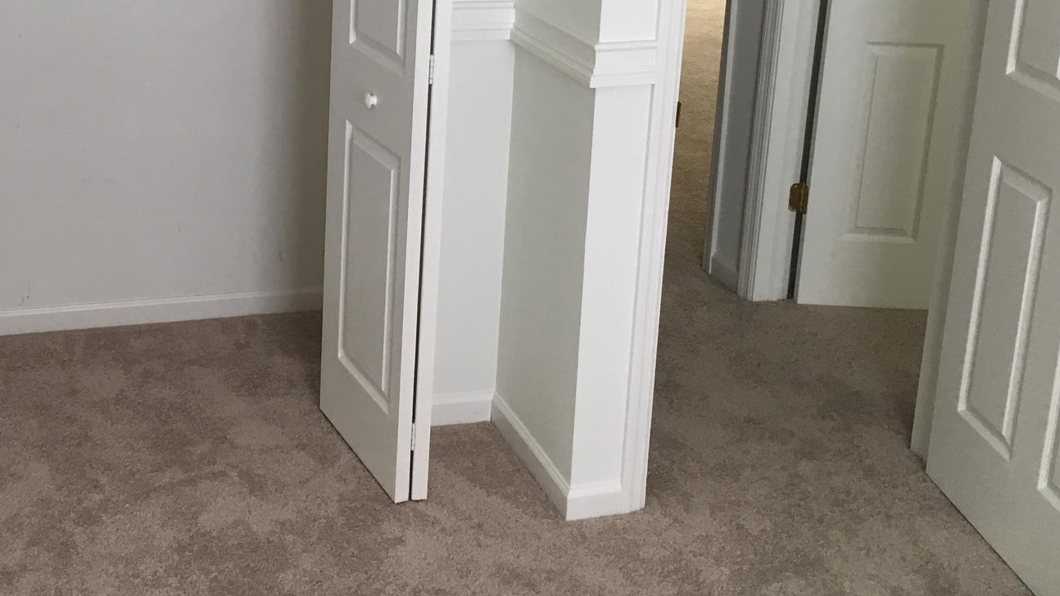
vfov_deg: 23.3
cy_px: 44
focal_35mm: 50
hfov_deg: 40.3
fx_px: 1405
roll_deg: +0.0
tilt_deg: -13.8
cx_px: 281
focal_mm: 4.15
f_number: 2.2
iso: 64
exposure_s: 1/30
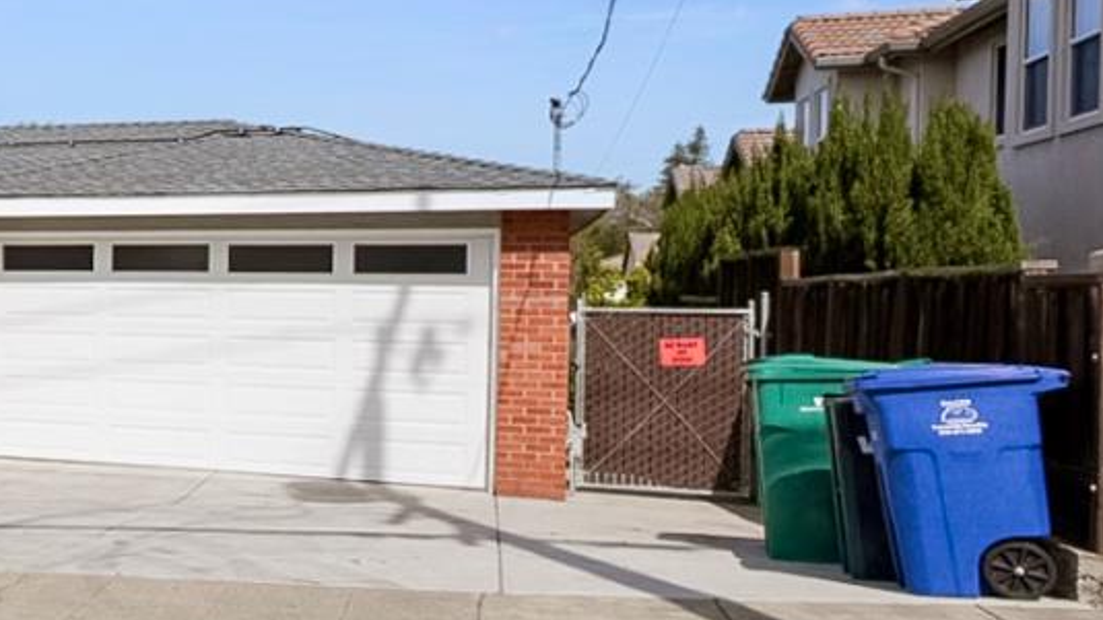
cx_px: -146
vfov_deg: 25.4
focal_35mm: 47
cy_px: 319
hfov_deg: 36.2
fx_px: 1375
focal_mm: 16
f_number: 8
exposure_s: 1/800
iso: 160
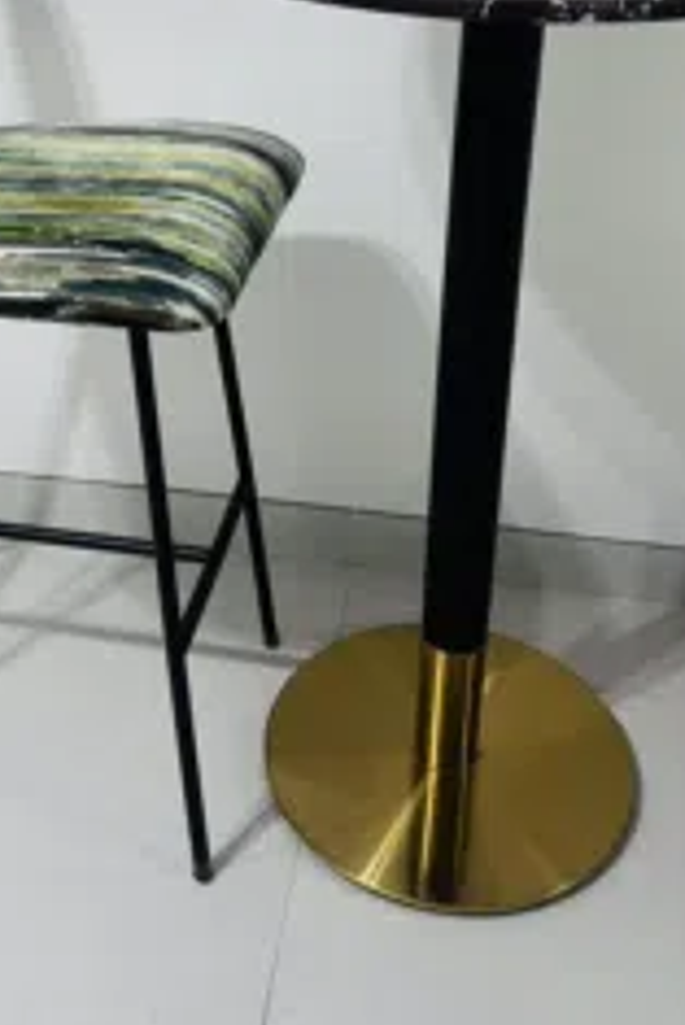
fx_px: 1311
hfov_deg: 29.2
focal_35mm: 46
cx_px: 271
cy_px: 257
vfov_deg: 41.5
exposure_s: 1/50
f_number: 1.5
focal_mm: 5.7
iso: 160
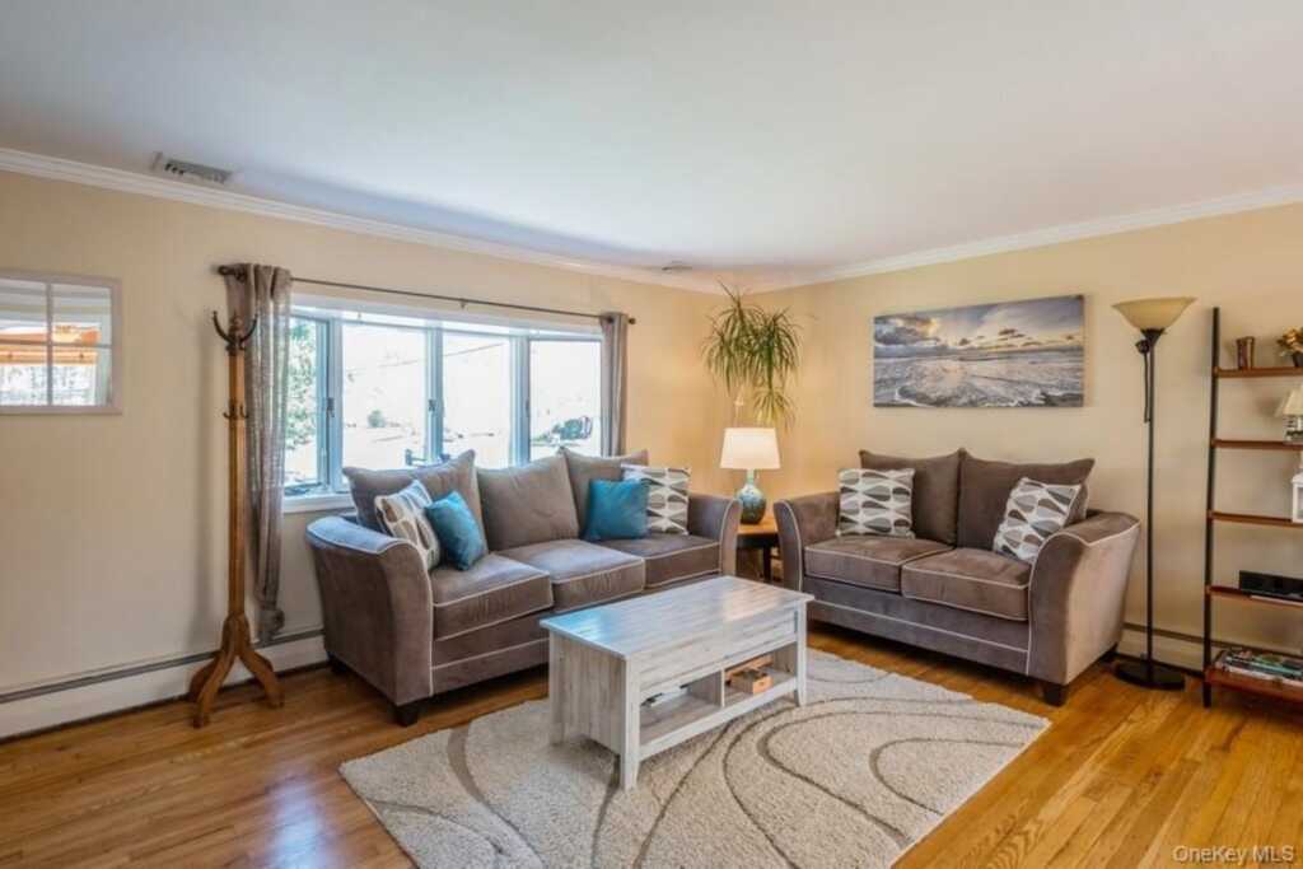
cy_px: 434
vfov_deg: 67.4
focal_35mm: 18
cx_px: 652
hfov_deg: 90.0
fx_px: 652
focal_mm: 12
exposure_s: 1/1.67
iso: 100
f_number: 11
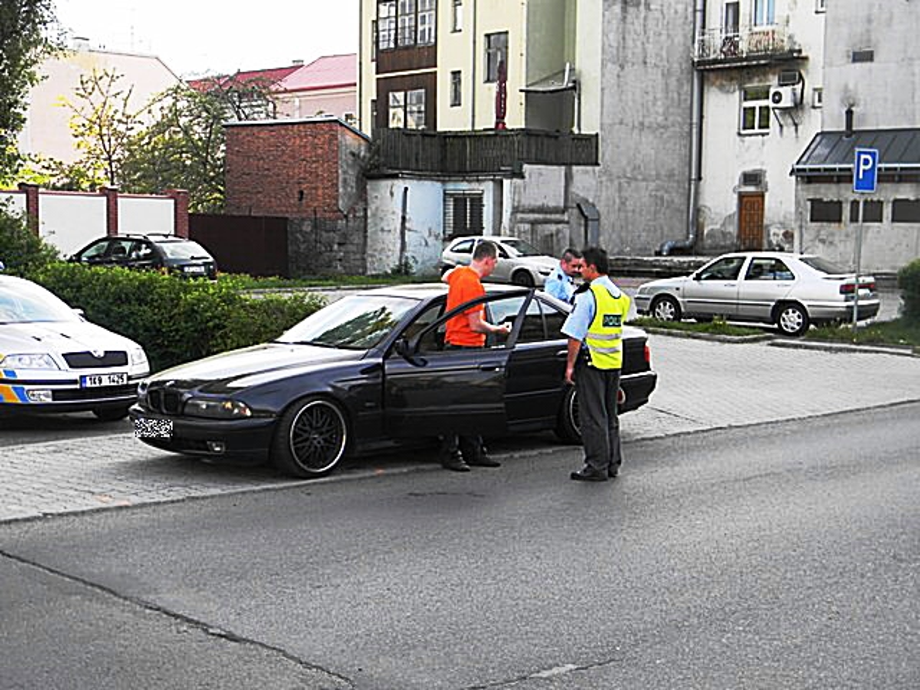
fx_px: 1249
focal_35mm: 47
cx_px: 460
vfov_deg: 30.9
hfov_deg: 40.4
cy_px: 345
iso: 80
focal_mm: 8.6
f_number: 3.9
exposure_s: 1/61.7
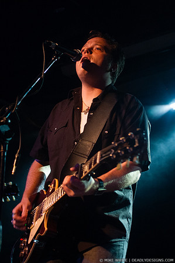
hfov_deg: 22.6
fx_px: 438
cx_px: 88
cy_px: 132
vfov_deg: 33.4
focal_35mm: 60
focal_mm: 40
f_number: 2.8
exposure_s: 1/30
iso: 800
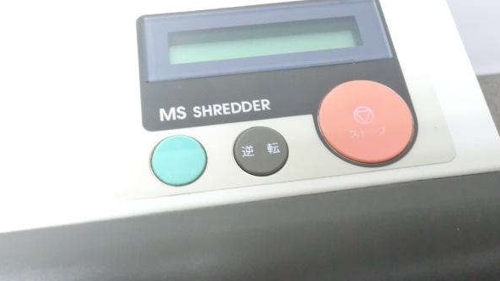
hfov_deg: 45.5
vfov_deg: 26.4
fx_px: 596
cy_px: 108
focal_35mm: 45
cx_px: 263
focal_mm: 6.9
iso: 800
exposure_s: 1/20
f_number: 3.9
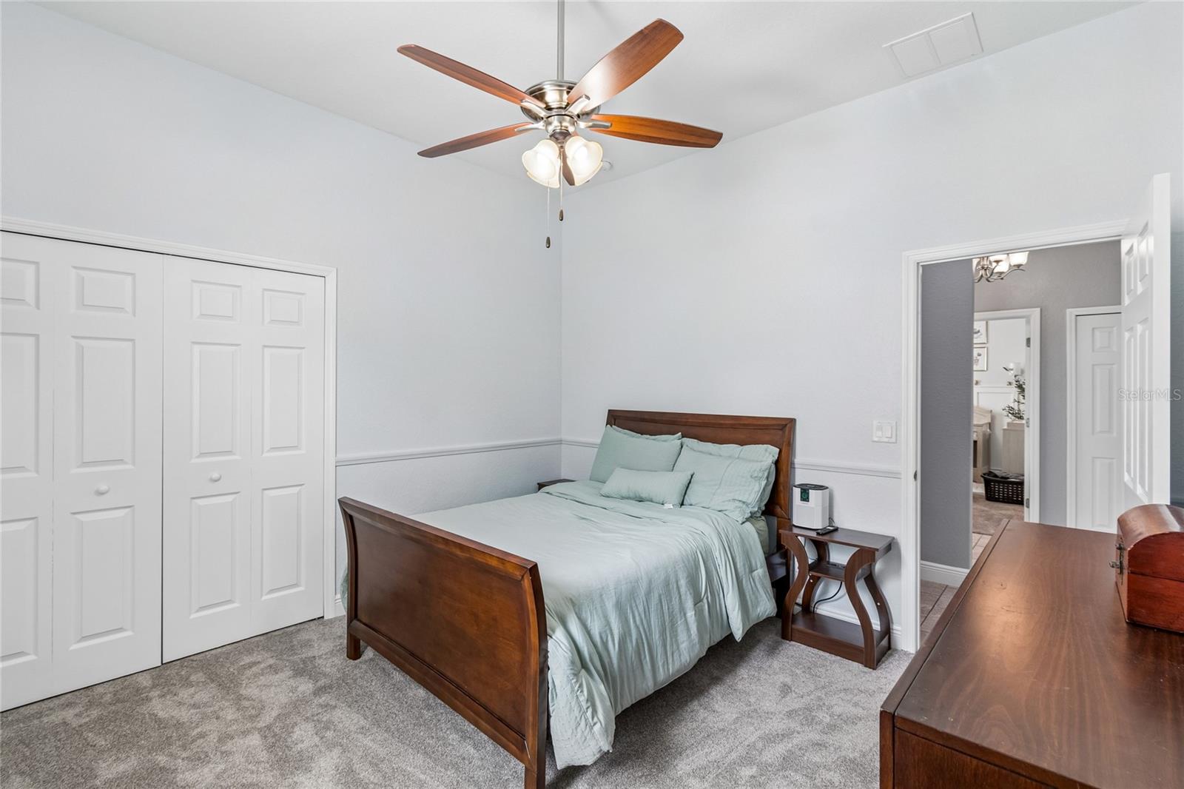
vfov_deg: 77.3
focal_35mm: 15
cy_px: 394
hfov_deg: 100.4
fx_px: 493
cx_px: 592
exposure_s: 1/10
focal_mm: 10
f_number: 7.1
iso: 100
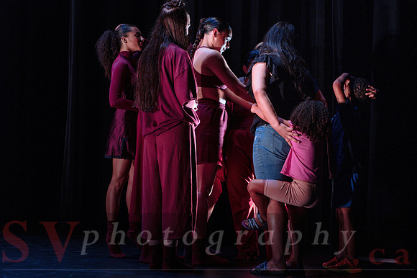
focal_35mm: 71
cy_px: 158
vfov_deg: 19.3
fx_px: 817
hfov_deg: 28.6
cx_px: 237
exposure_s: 1/60
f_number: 2.8
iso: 2000
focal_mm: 62
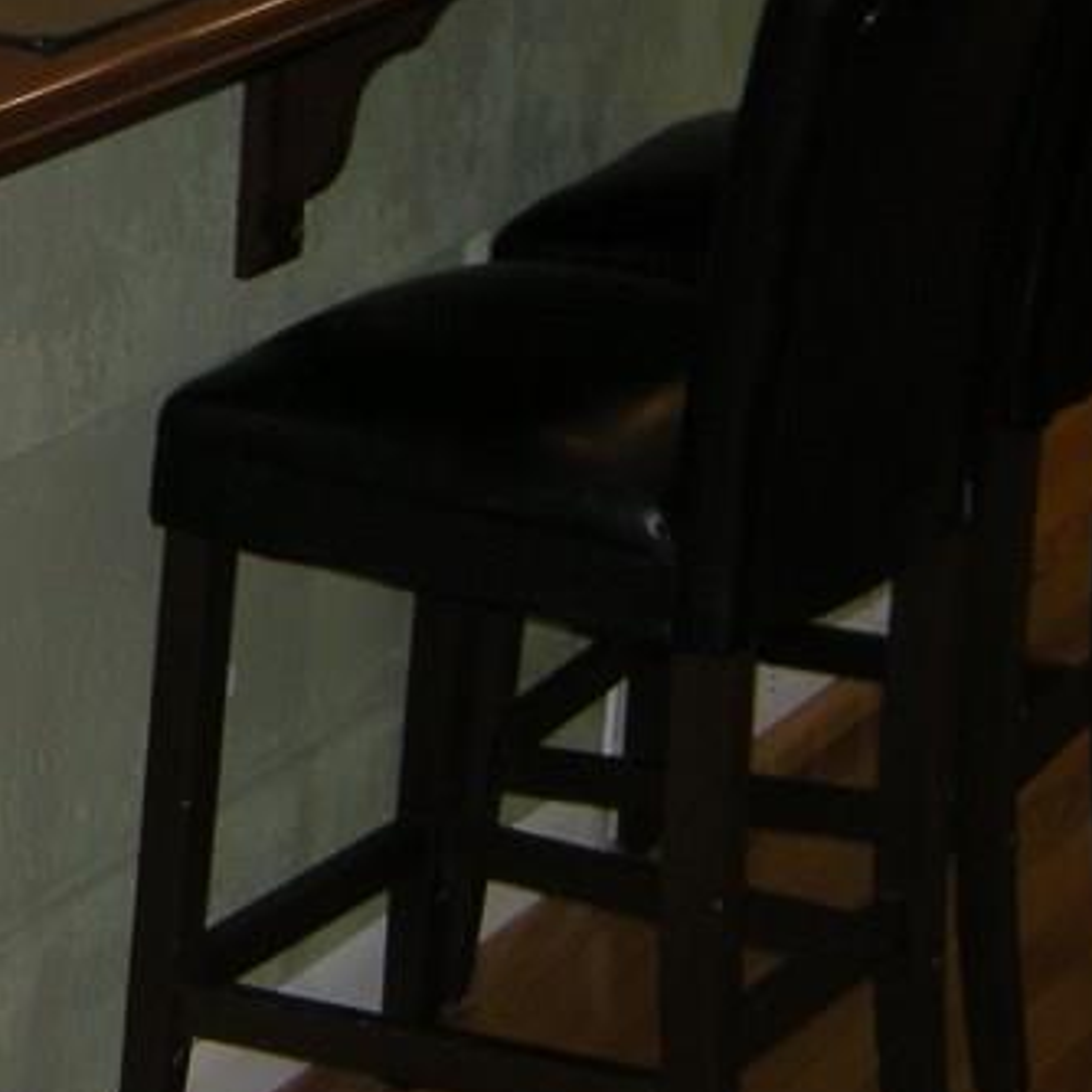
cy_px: -193
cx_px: -219
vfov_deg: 11.6
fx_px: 5282
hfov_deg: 11.6
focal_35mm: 148
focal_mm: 7.5
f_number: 2.7
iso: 67
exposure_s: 1/30.6
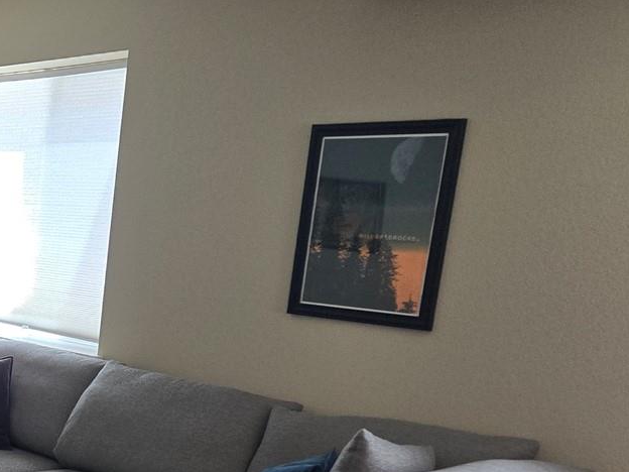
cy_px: 393
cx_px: -167
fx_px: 1072
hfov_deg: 27.7
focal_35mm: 59
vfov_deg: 24.3
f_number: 1.8
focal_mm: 5.4
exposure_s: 1/120
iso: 200
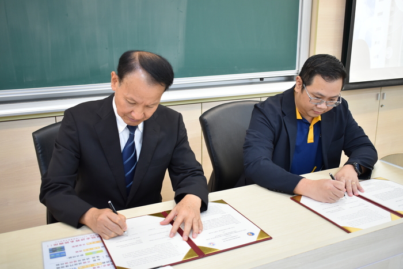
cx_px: 202
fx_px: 403
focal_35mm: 36
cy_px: 134
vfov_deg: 36.9
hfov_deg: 53.1
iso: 720
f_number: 4
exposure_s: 1/30
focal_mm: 24
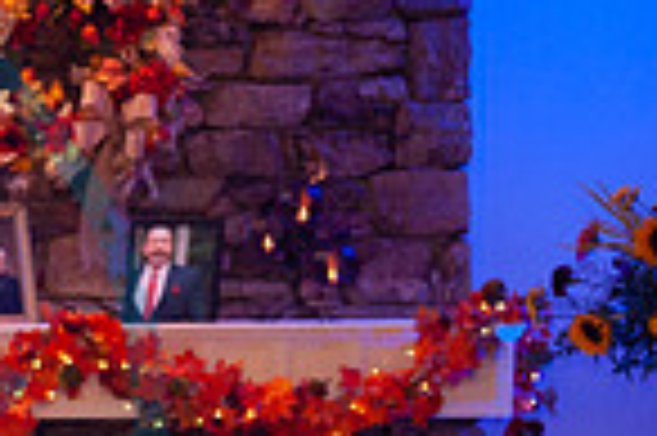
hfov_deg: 10.4
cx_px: -338
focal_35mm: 191
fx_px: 3482
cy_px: 575
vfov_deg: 7.1
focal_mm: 48
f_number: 2.8
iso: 1000
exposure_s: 1/160
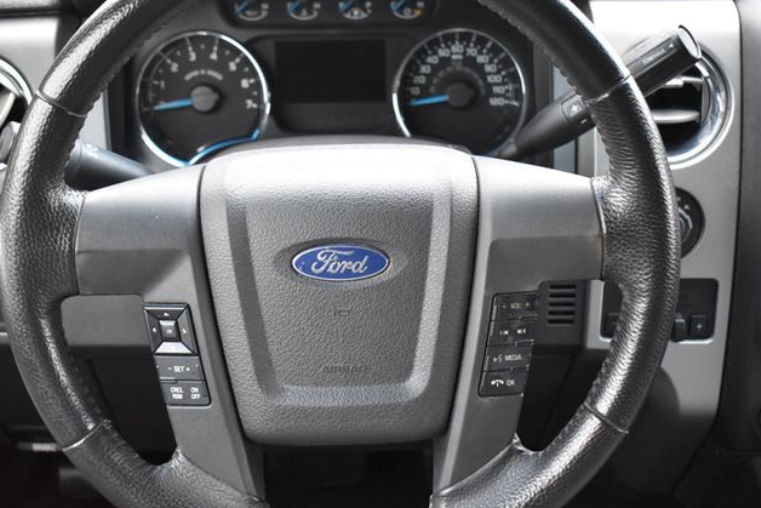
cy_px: 256
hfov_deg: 36.2
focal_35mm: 55
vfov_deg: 24.6
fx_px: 1163
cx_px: 383
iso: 3200
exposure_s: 1/25
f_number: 4.8
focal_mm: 36
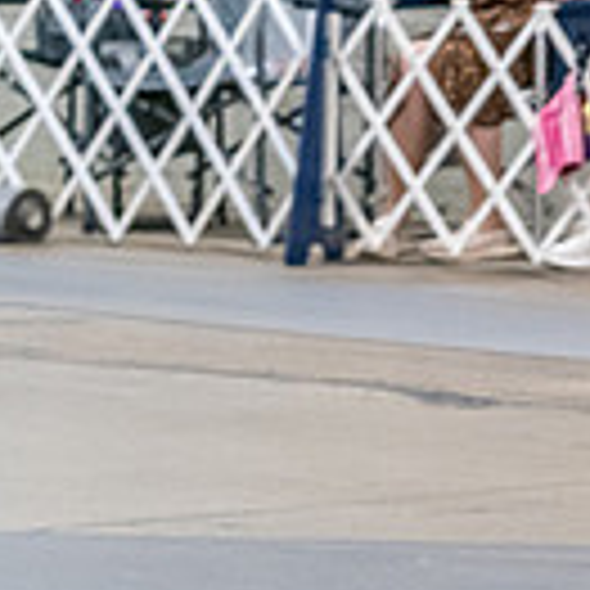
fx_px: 6807
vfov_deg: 5.0
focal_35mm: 353
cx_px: 1081
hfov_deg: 4.9
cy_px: 20
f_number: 3.5
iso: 6400
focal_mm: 94
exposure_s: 1/250
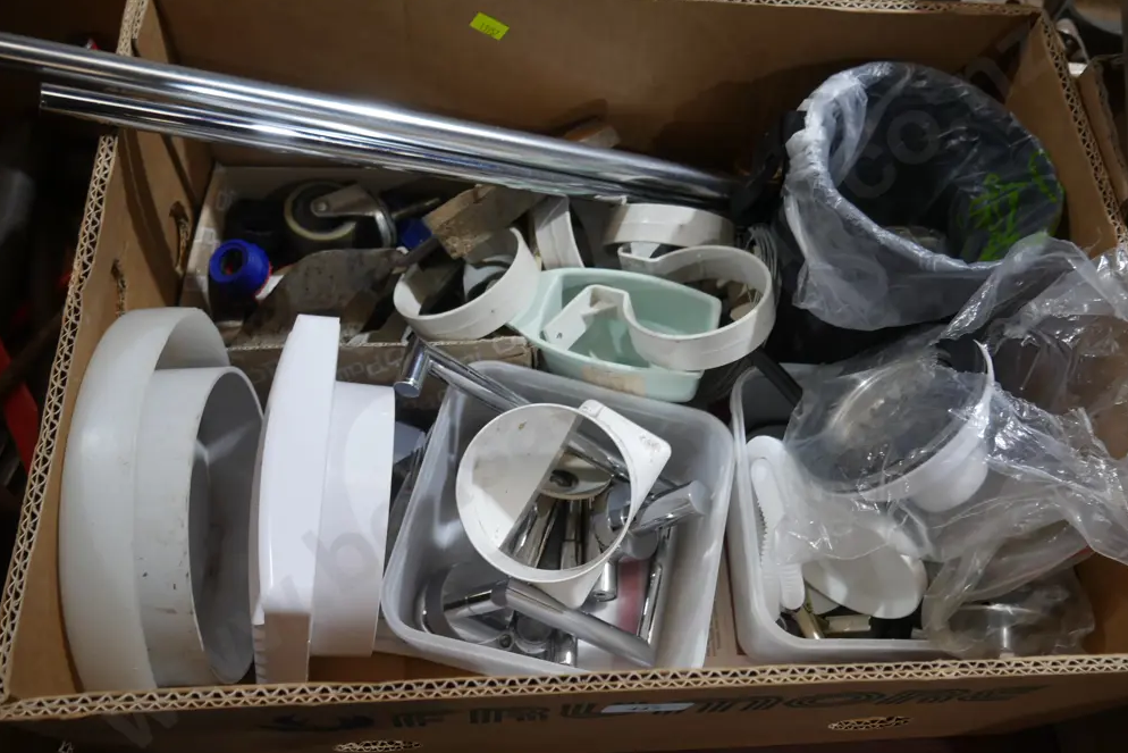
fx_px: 940
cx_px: 578
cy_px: 388
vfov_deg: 43.6
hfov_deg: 61.9
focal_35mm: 30
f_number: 3.5
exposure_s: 1/60
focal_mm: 14
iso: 400
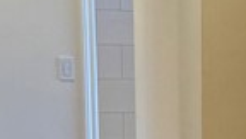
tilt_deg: -8.8
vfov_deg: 6.5
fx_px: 1213
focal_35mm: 186
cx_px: 408
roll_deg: -1.4
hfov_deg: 11.0
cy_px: 201
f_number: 1.78
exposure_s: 1/240
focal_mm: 6.76
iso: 100
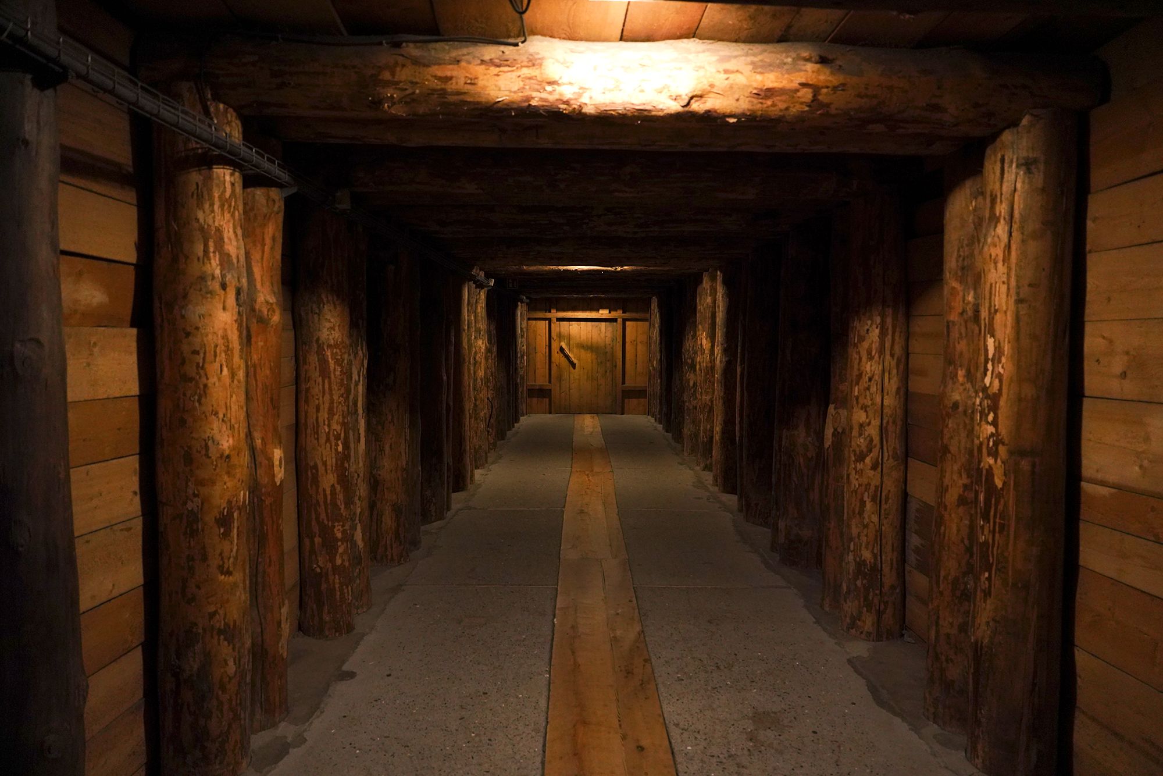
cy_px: 388
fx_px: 775
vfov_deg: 53.1
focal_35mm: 24
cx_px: 582
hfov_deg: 73.7
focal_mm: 24
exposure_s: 1/80
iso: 3200
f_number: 2.8
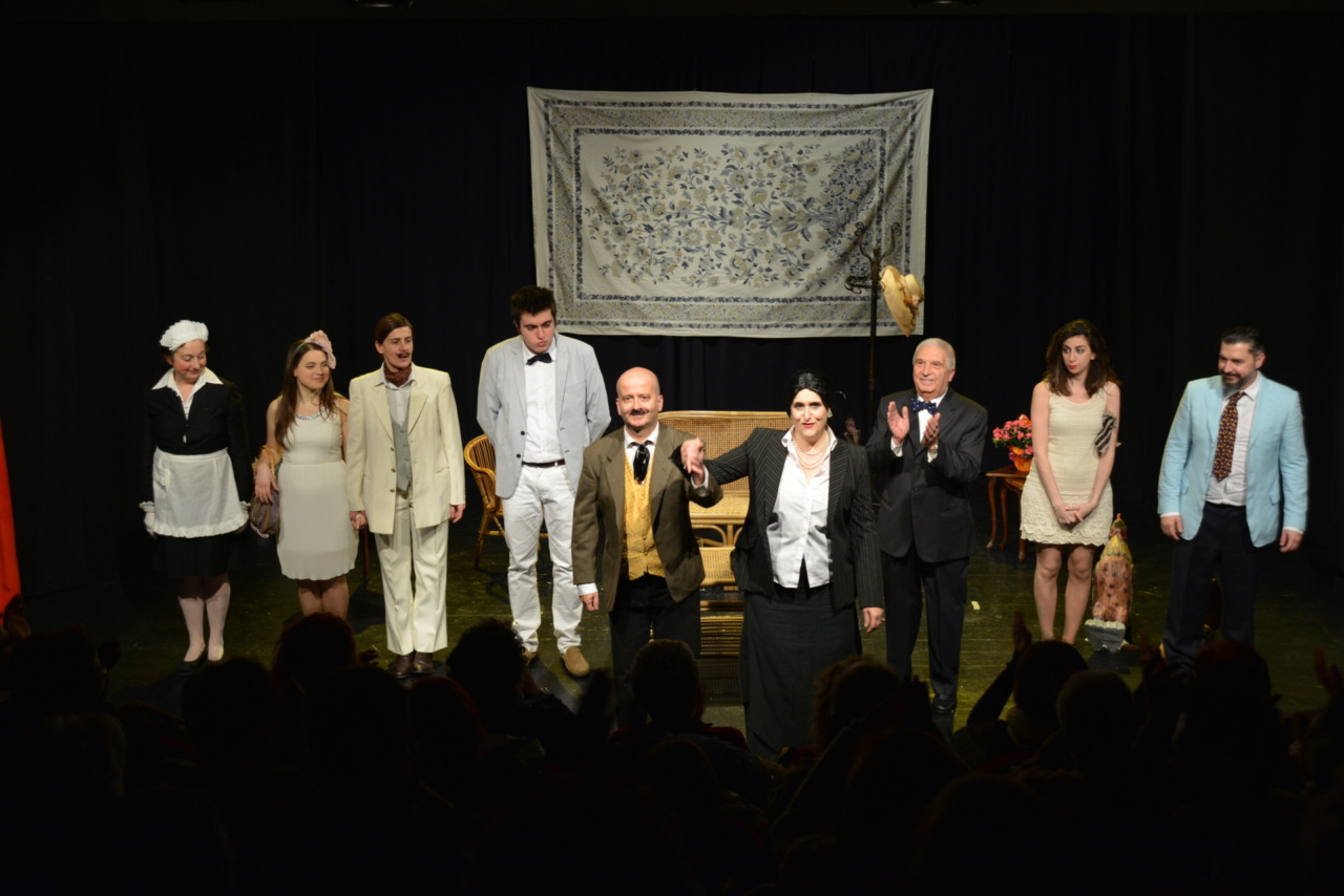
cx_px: 672
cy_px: 448
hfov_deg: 43.6
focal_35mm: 45
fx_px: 1680
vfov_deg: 29.9
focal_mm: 45
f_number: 4.5
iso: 800
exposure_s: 1/100
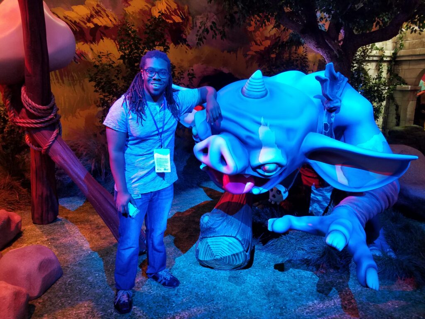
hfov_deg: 67.3
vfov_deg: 53.1
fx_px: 319
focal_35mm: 26
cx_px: 212
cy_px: 160
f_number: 1.7
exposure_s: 1/40
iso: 160
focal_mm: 4.2
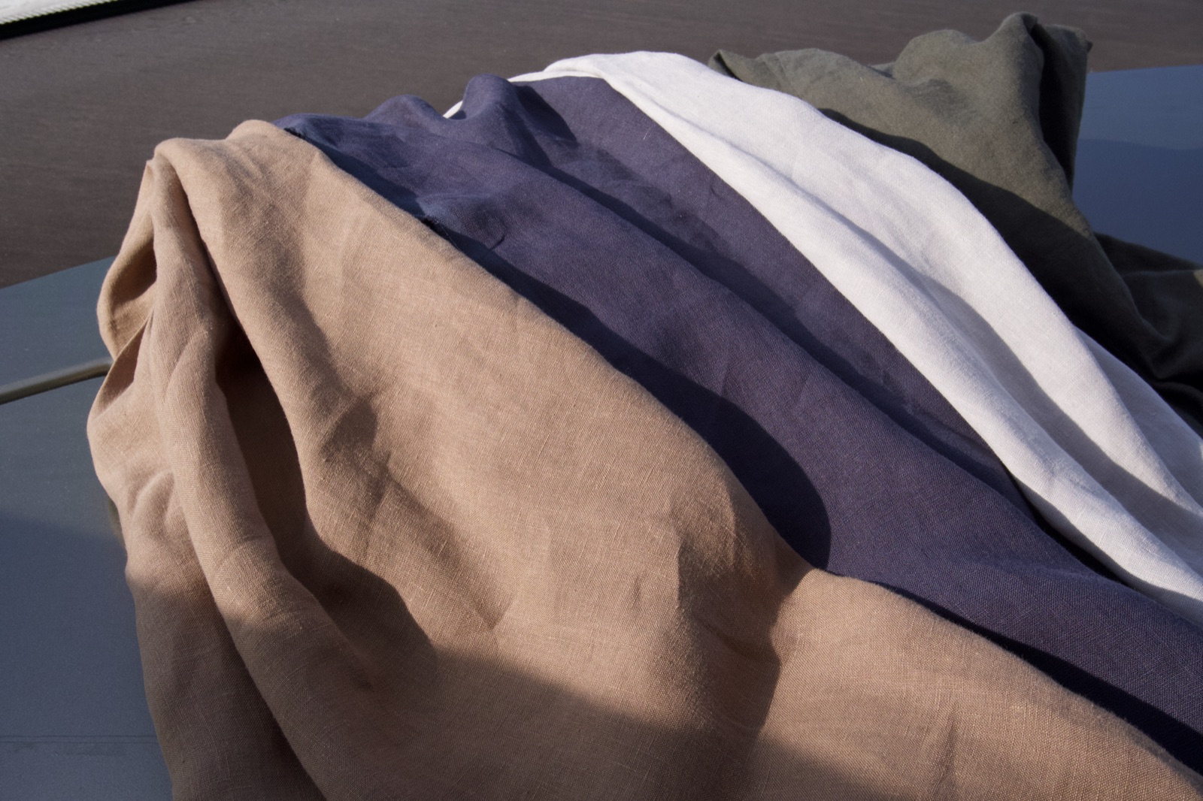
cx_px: 602
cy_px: 400
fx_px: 1453
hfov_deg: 45.0
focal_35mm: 44
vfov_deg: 30.8
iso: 1000
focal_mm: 29
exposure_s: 1/500
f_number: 11
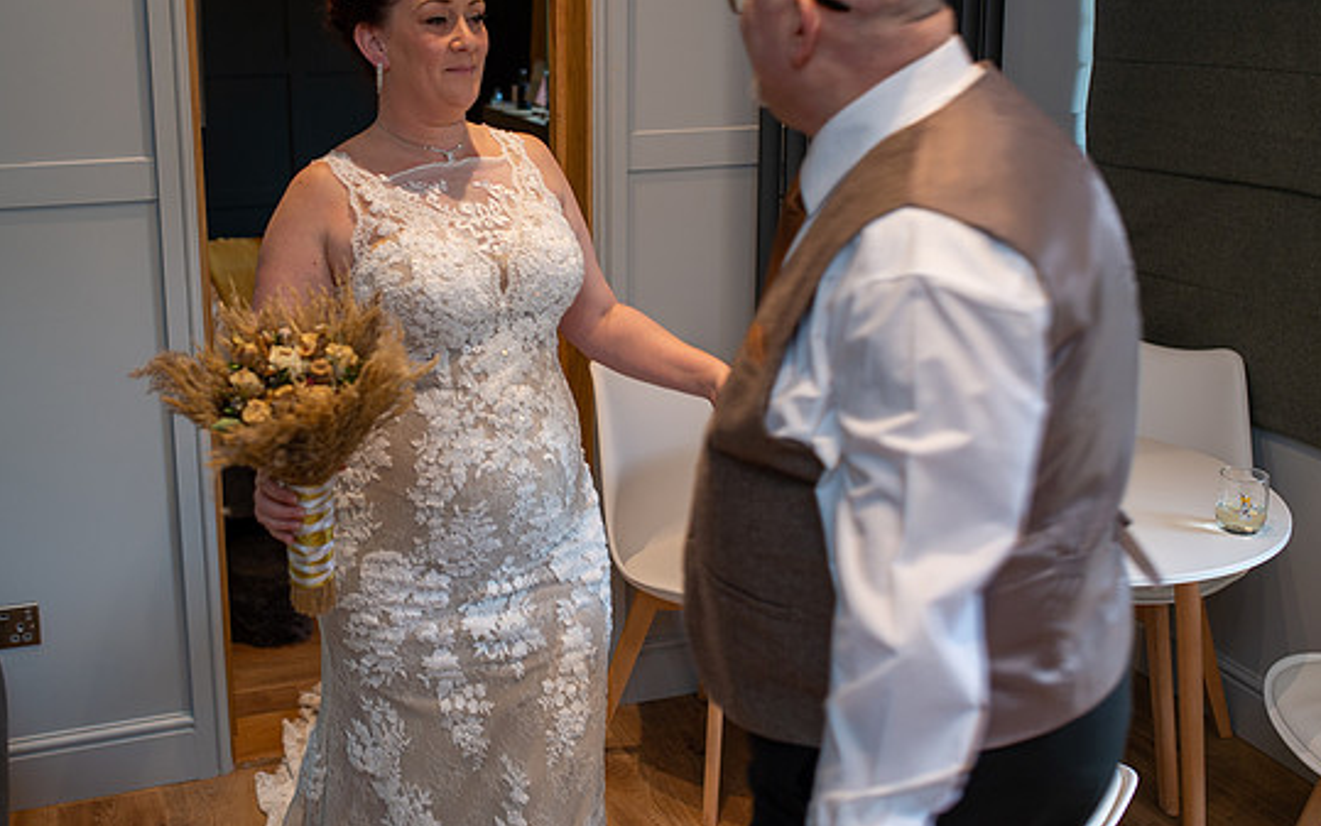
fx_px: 1584
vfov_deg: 29.1
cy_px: 305
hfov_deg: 45.2
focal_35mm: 44
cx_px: 585
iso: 160
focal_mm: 35
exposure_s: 1/80
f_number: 3.2
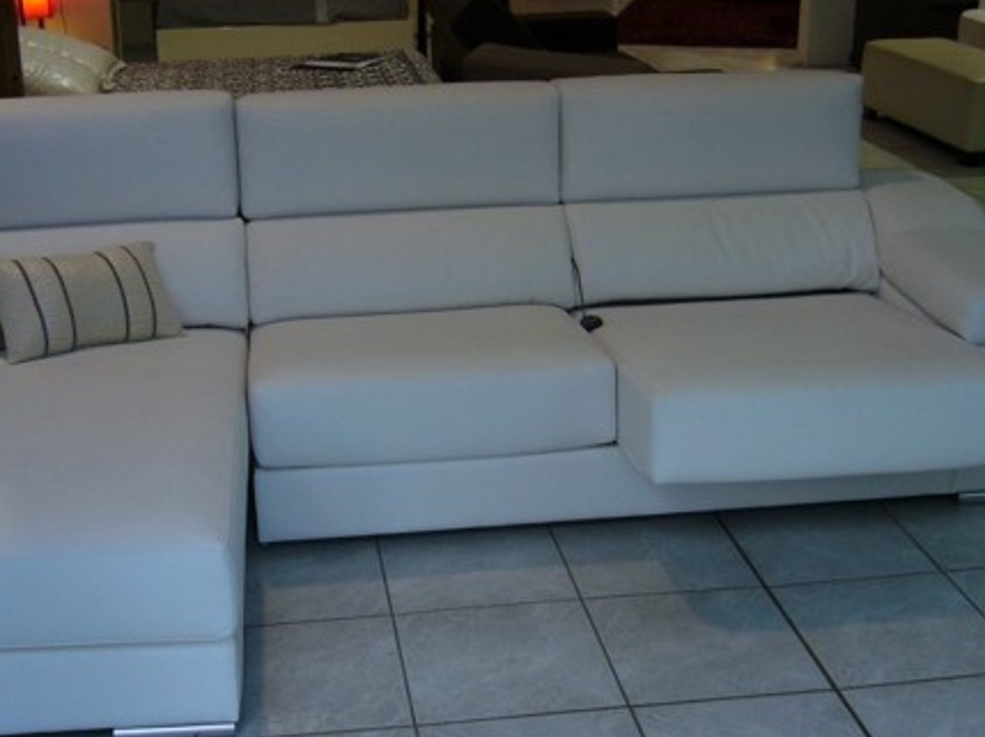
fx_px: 1393
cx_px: 409
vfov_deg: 29.6
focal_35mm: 49
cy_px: 390
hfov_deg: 38.8
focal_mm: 5.8
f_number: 2.8
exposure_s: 1/50
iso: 80
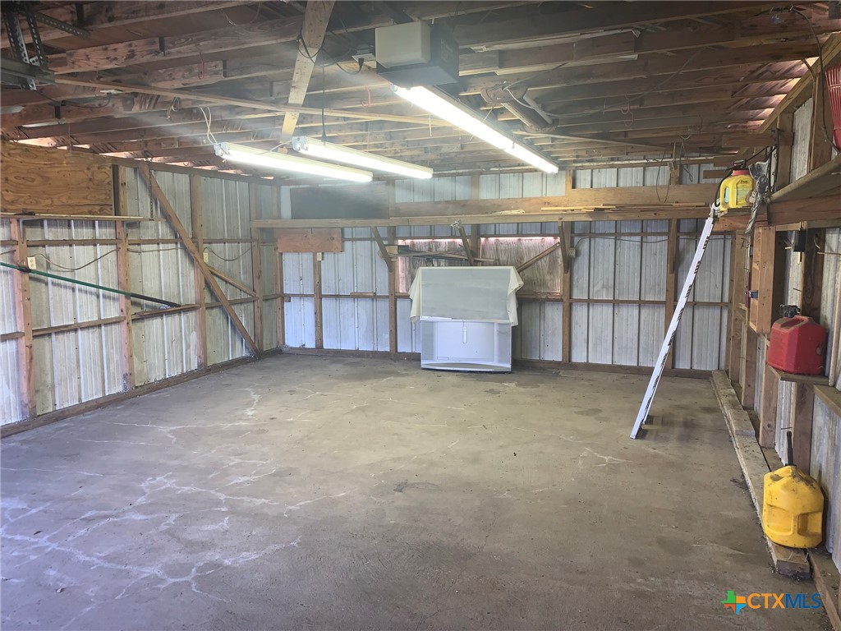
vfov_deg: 53.1
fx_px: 632
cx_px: 420
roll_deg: +0.2
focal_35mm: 26
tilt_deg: -7.1
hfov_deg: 67.3
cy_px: 316
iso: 25
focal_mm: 4.25
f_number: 1.8
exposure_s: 1/24
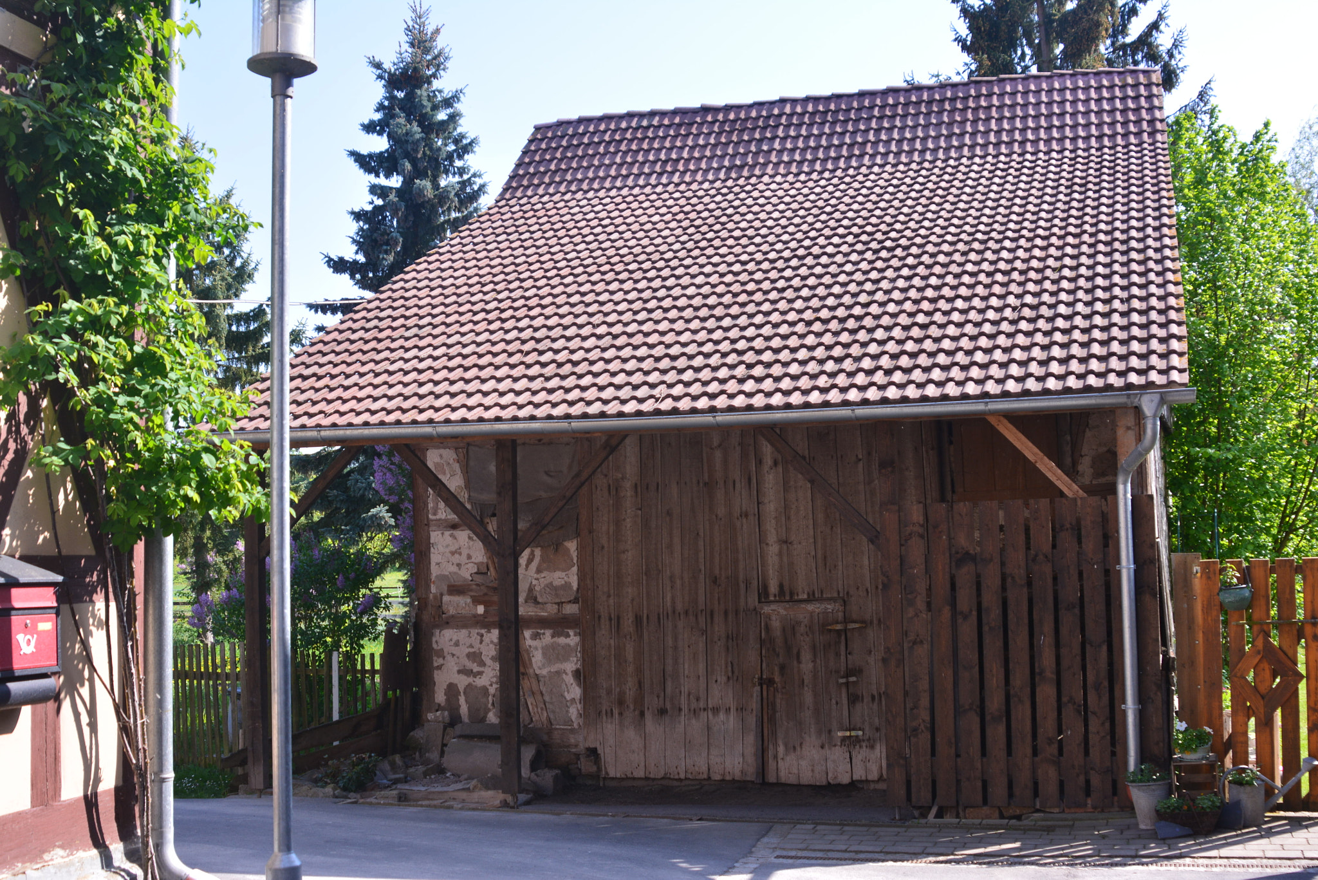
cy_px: 440
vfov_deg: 31.9
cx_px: 659
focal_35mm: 42
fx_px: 1538
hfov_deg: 46.4
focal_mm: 28
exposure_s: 1/200
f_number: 7.1
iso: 200
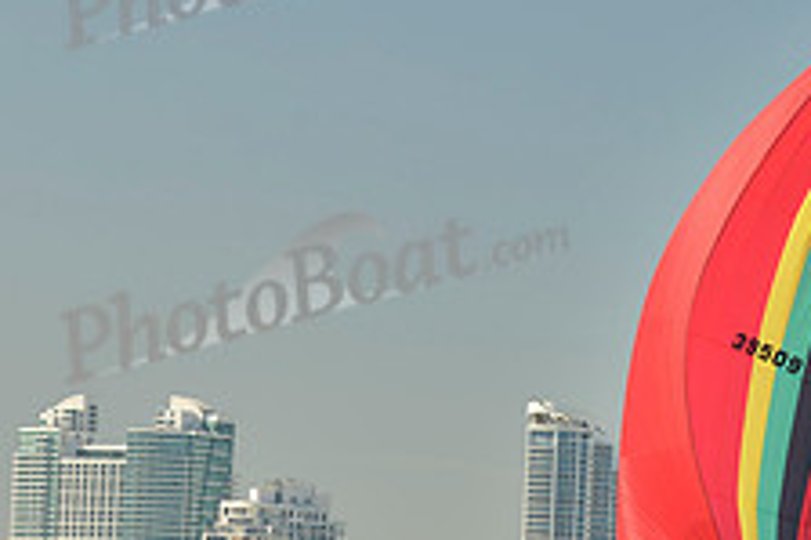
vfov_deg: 5.0
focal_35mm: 272
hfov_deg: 7.6
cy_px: 426
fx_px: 6123
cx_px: 760
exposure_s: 1/640
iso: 200
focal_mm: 105
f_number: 5.6
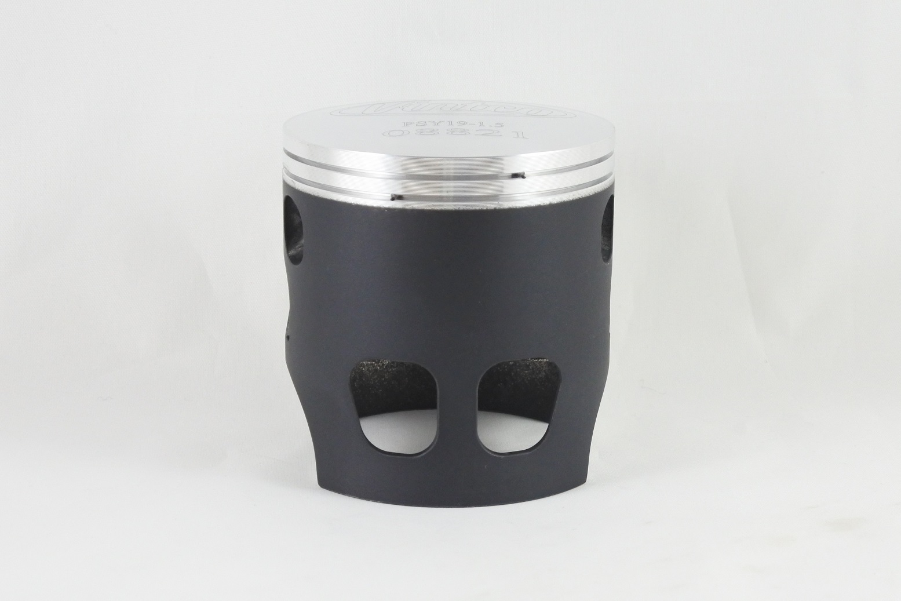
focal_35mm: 53
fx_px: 1326
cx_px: 450
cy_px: 300
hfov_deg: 37.5
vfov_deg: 25.5
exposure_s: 1/125
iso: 800
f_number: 4.5
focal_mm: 19.7
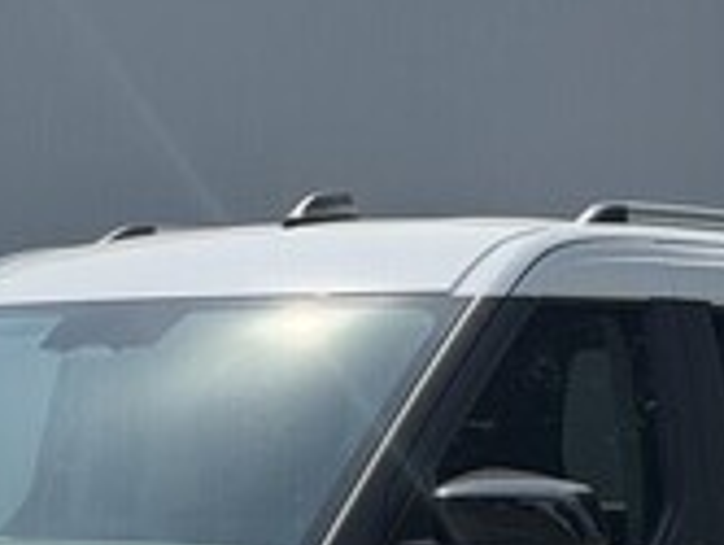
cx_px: 209
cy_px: 530
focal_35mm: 159
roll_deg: +1.0
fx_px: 3330
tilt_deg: -0.2
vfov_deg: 9.3
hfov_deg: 12.4
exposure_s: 1/7874
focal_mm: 6.76
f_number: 1.78
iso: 64
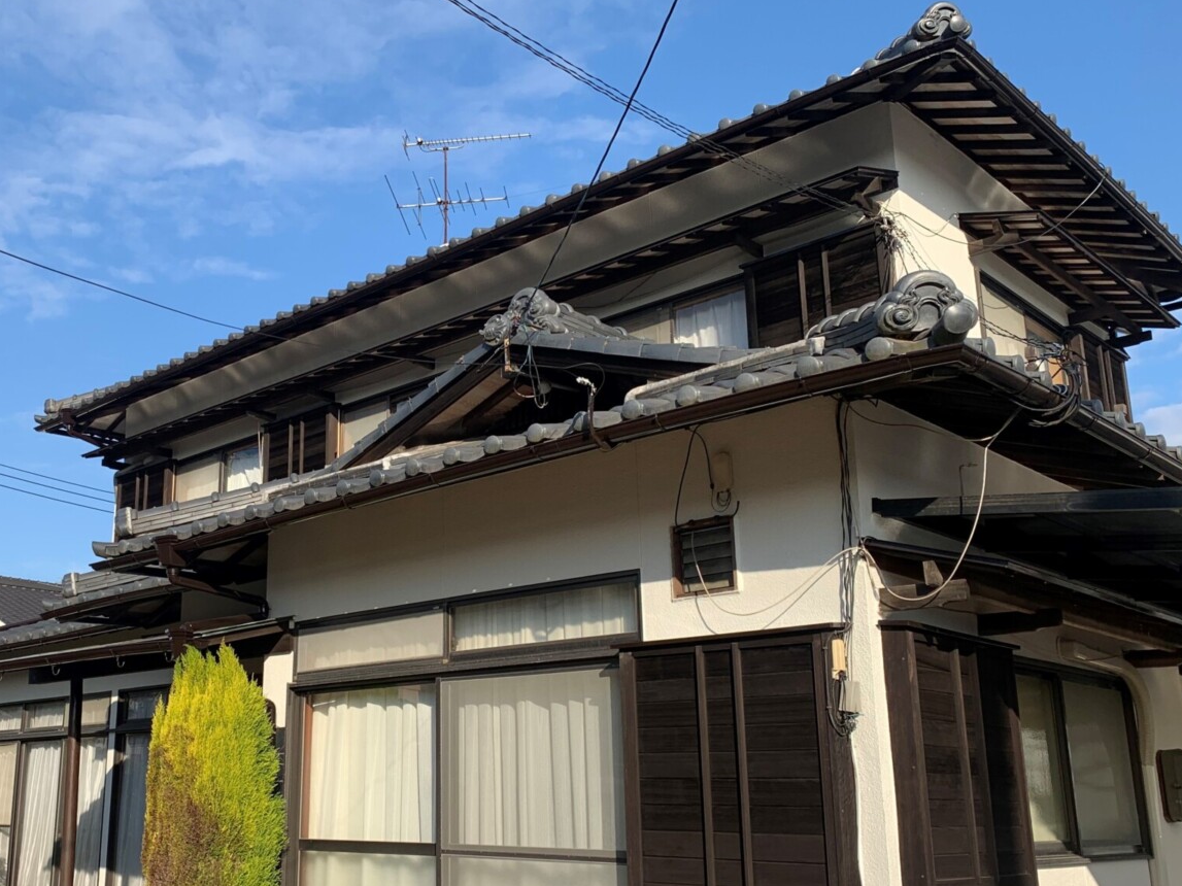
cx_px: 503
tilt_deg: +14.5
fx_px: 1161
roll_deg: -0.4
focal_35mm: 34
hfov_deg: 53.8
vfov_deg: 41.6
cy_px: 536
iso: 25
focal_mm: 4.25
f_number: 1.8
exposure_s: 1/1880
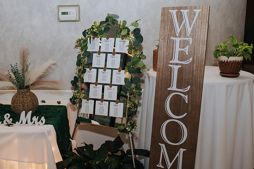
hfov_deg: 48.8
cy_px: 84
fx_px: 279
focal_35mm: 40
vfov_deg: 33.7
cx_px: 110
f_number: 3.2
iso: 800
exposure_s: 1/200
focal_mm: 35
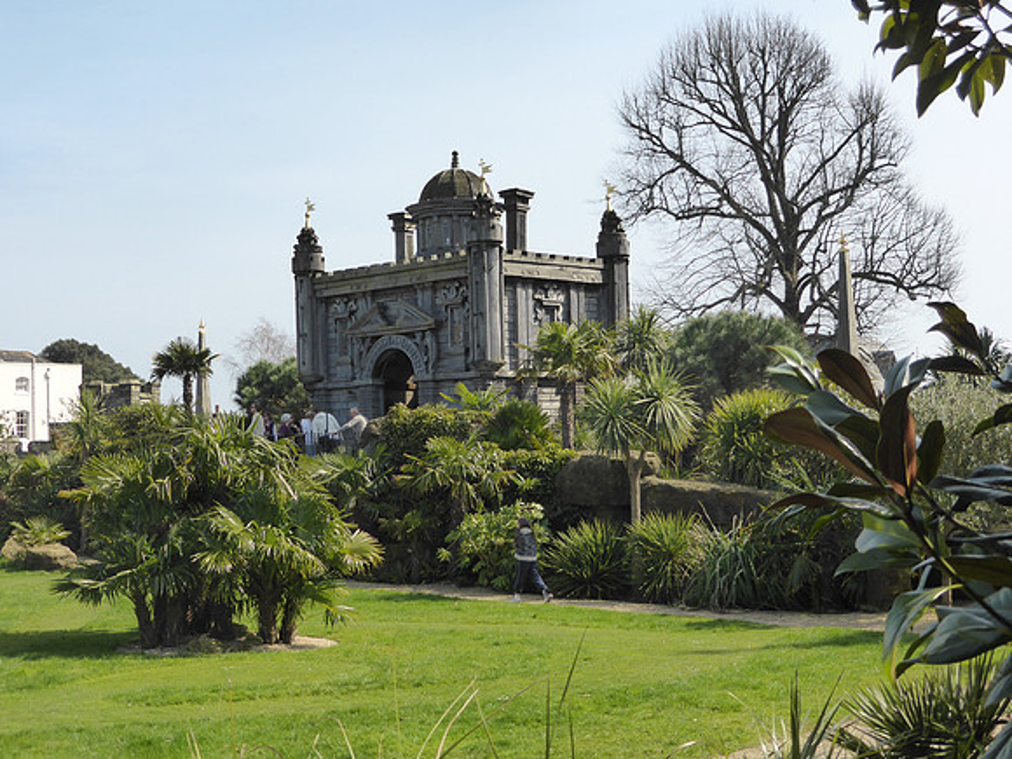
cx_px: 506
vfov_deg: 29.7
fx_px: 1433
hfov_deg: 38.9
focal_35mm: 49
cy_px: 380
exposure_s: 1/800
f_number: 4.5
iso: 200
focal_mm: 8.5
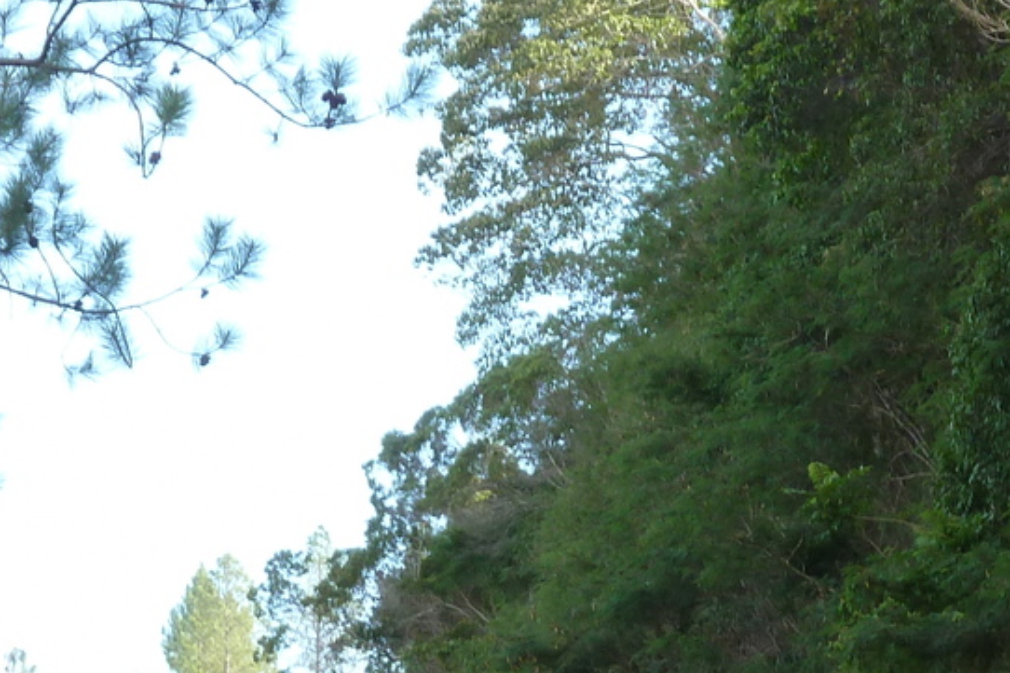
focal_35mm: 255
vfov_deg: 5.4
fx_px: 7152
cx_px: 358
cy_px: 772
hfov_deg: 8.1
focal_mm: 13.7
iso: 80
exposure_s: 1/80
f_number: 4.2
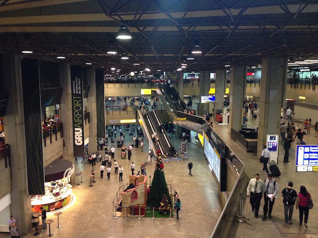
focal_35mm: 33
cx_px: 159
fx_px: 303
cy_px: 119
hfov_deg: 55.4
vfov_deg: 42.9
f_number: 2.4
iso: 250
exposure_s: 1/20
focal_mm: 4.12
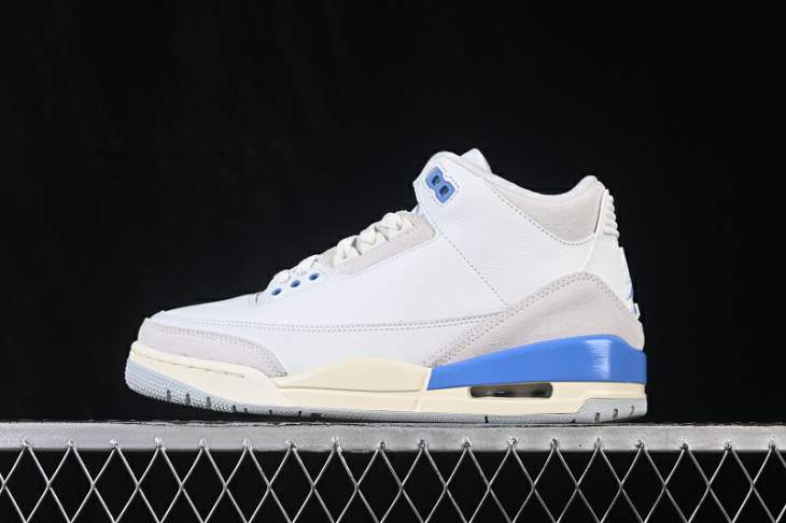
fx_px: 1637
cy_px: 262
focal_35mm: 75
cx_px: 393
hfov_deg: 27.0
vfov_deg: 18.2
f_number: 8
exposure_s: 1/80
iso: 160
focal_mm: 50
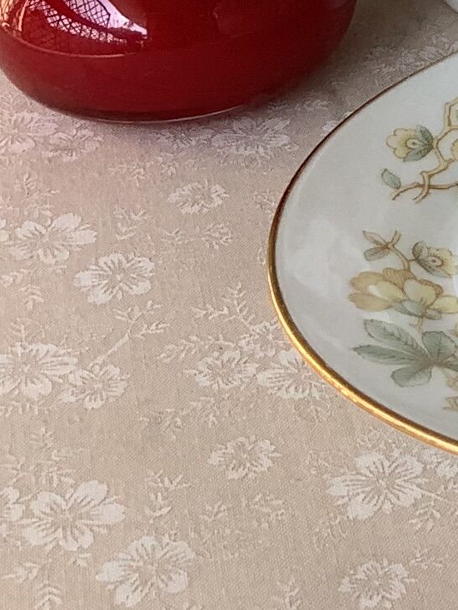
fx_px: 2434
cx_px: 1122
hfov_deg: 9.5
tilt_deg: -20.0
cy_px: -245
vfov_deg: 13.6
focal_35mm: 138
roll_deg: +0.3
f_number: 2.4
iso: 25
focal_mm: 3.3
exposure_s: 1/152
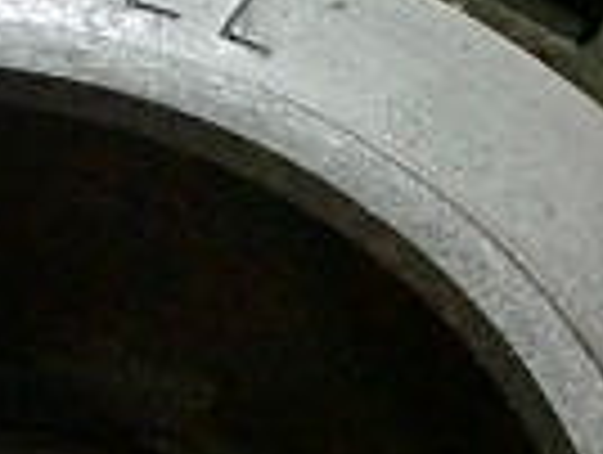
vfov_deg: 8.5
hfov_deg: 11.5
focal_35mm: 167
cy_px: 886
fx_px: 2914
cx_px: 756
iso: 400
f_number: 3.1
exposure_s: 1/60
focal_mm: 6.3
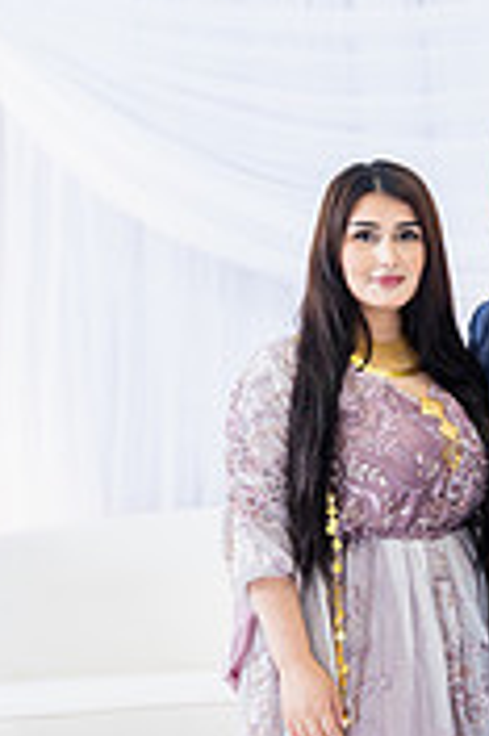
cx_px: 539
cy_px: 456
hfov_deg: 10.6
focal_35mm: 128
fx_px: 2613
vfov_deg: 16.0
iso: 400
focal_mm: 50
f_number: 2
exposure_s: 1/160
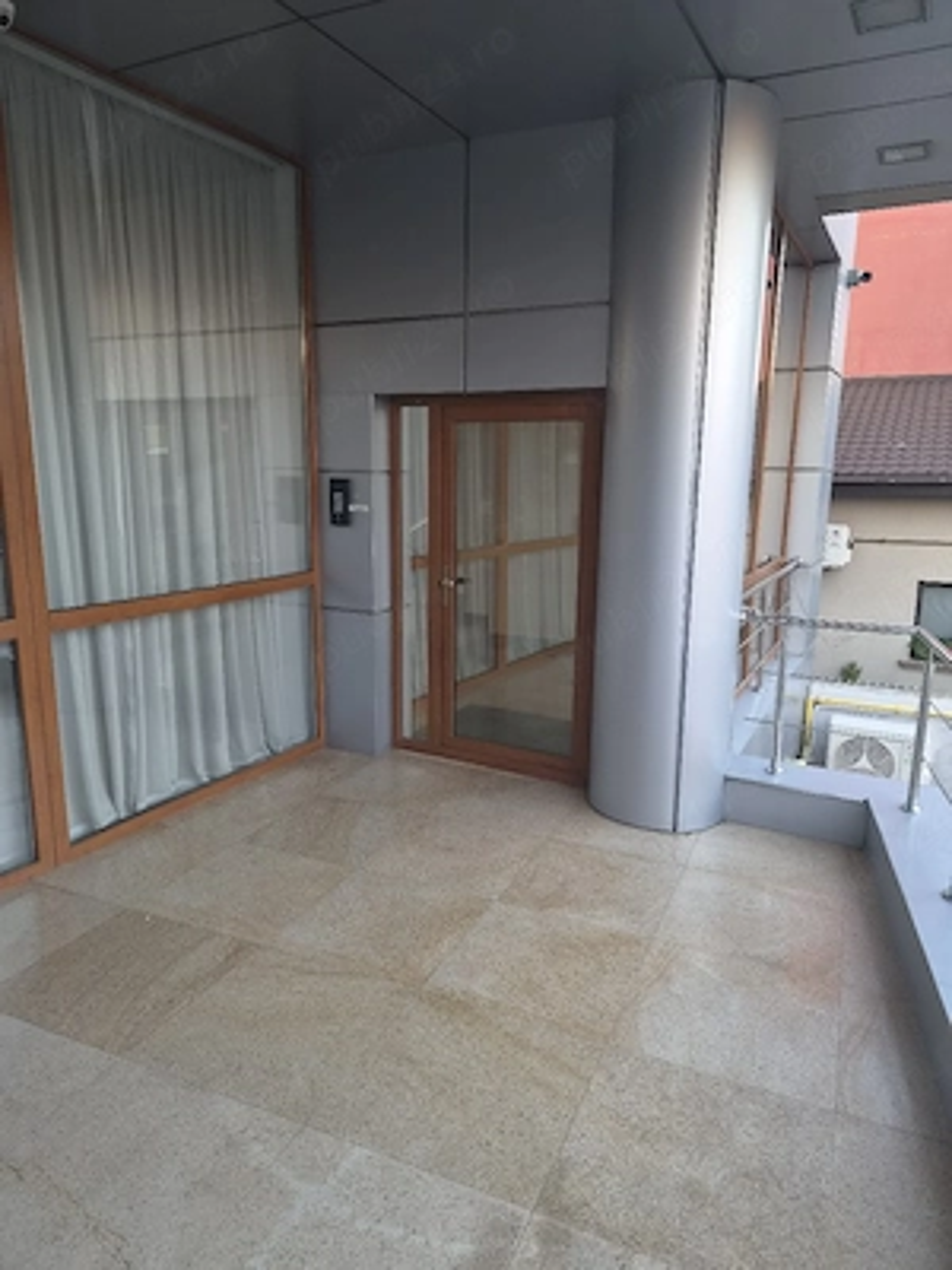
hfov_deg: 58.9
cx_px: 476
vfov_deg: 73.9
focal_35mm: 23
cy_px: 635
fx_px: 843
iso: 200
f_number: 1.8
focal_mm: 5.4
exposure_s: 1/182
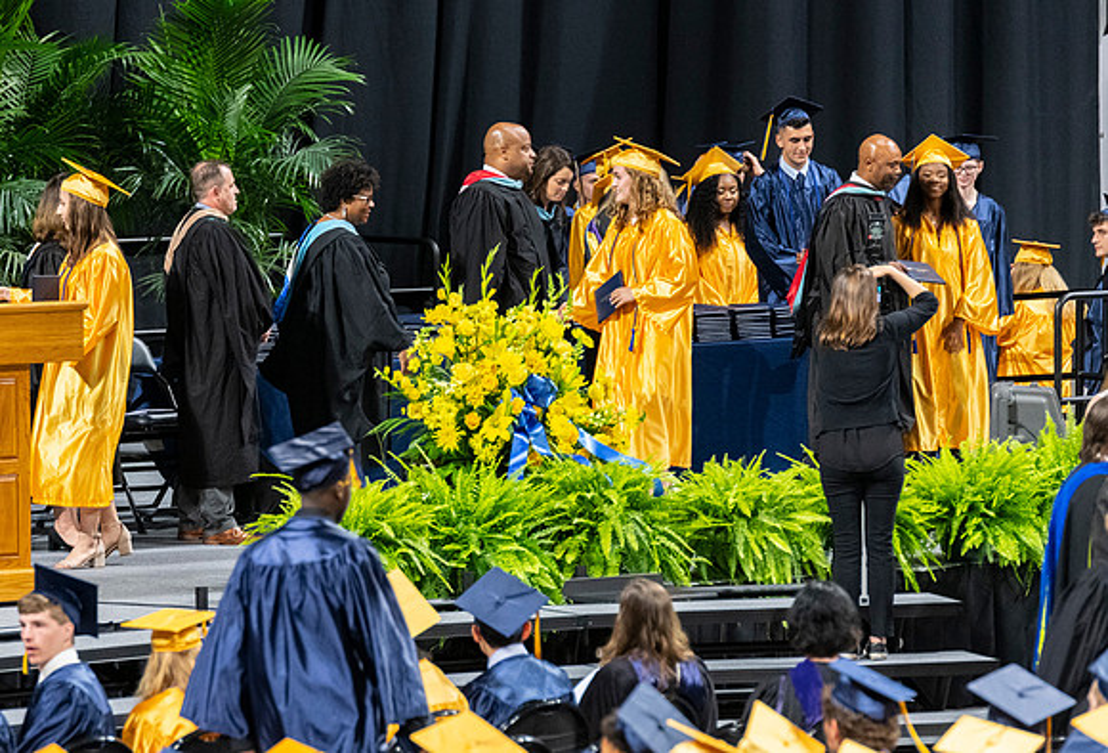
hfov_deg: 7.2
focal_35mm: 283
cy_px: 349
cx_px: 482
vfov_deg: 4.9
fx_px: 8762
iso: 2000
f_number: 4
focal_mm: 190
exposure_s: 1/200
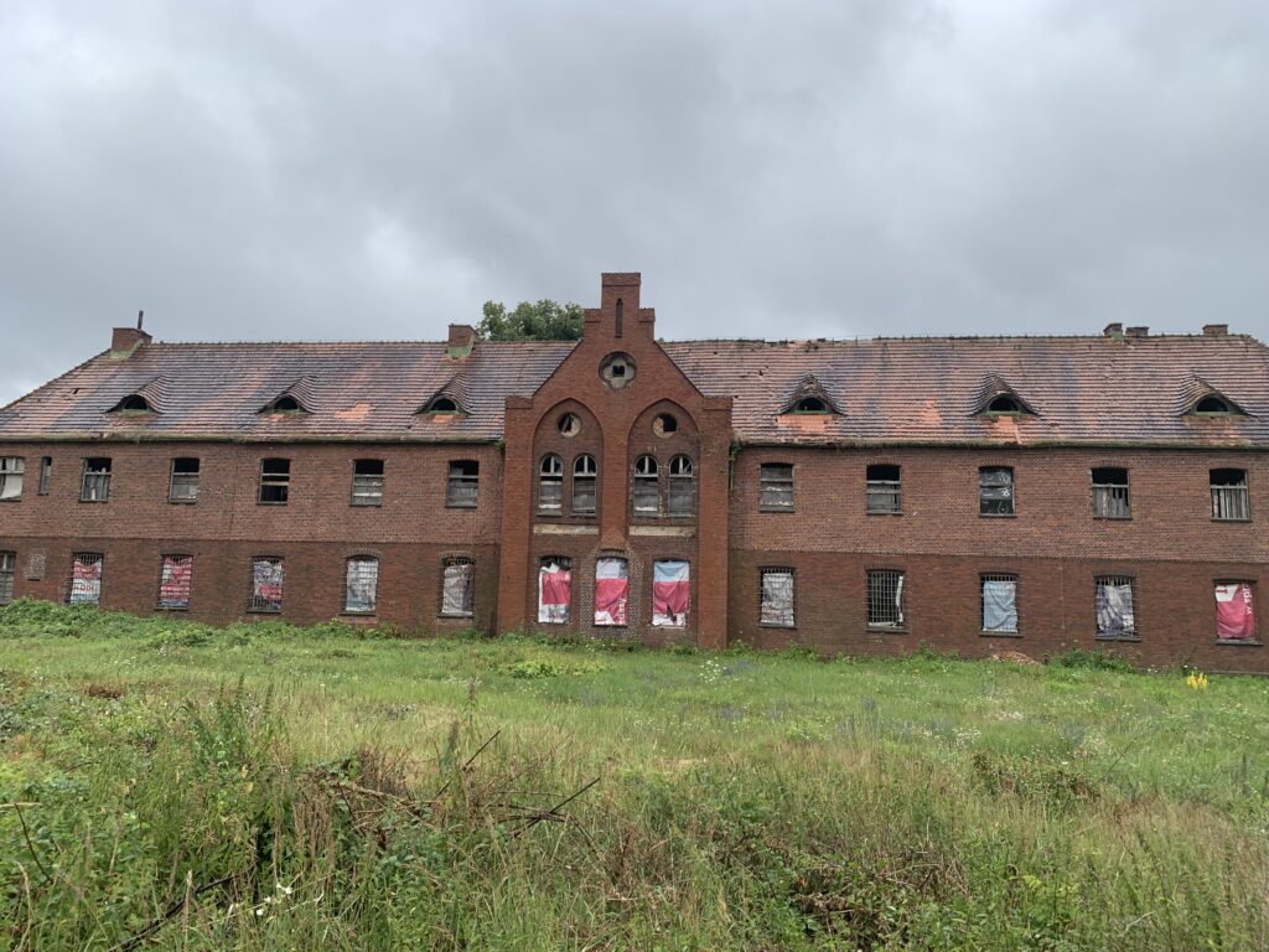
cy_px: 476
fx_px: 953
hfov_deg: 67.3
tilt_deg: +7.8
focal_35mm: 26
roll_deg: -3.5
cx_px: 634
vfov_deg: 53.1
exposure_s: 1/1880
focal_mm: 4.25
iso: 25
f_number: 1.8
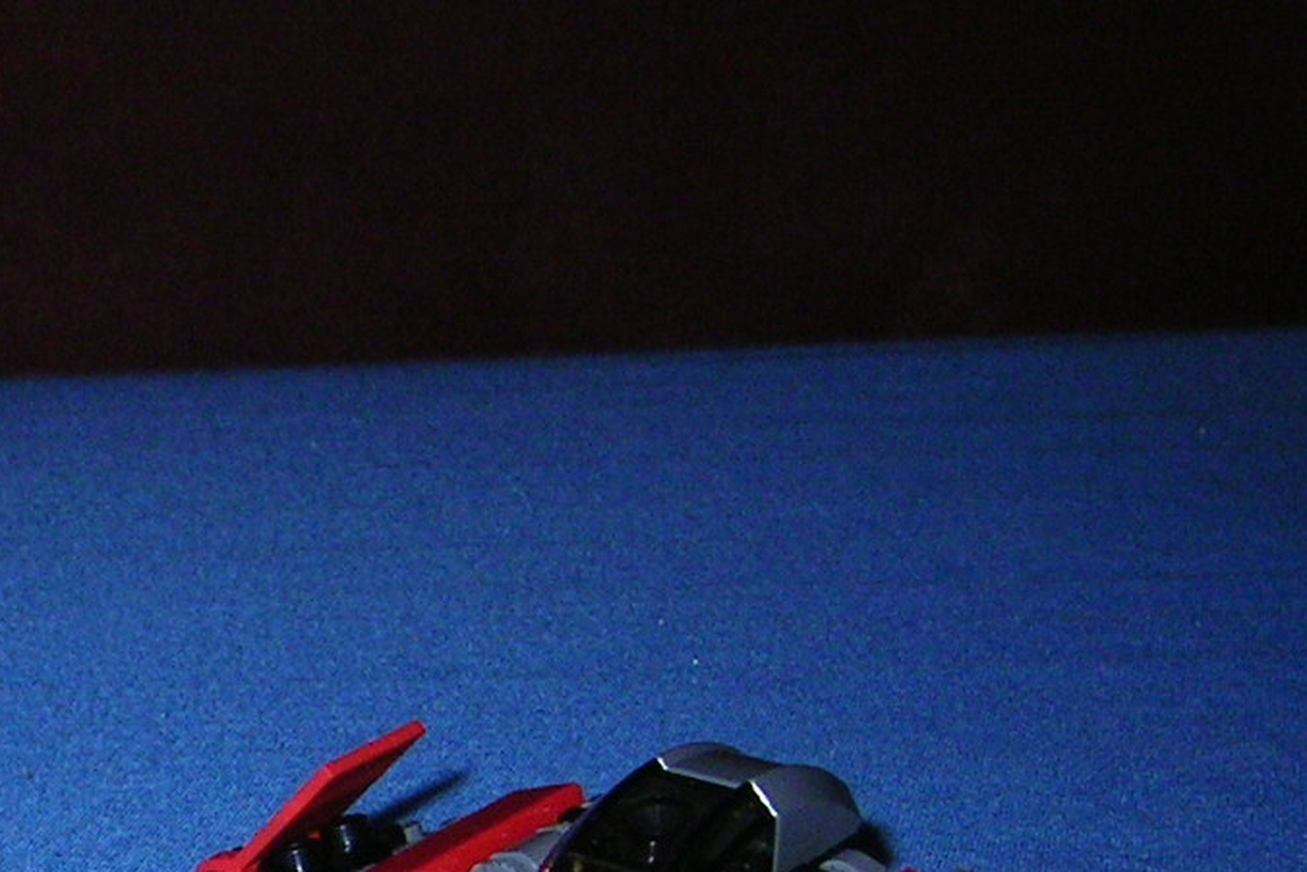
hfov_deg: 20.2
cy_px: 1052
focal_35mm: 96
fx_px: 3486
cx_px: -151
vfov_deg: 13.8
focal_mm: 6.1
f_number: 5.3
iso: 100
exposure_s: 1/32.7
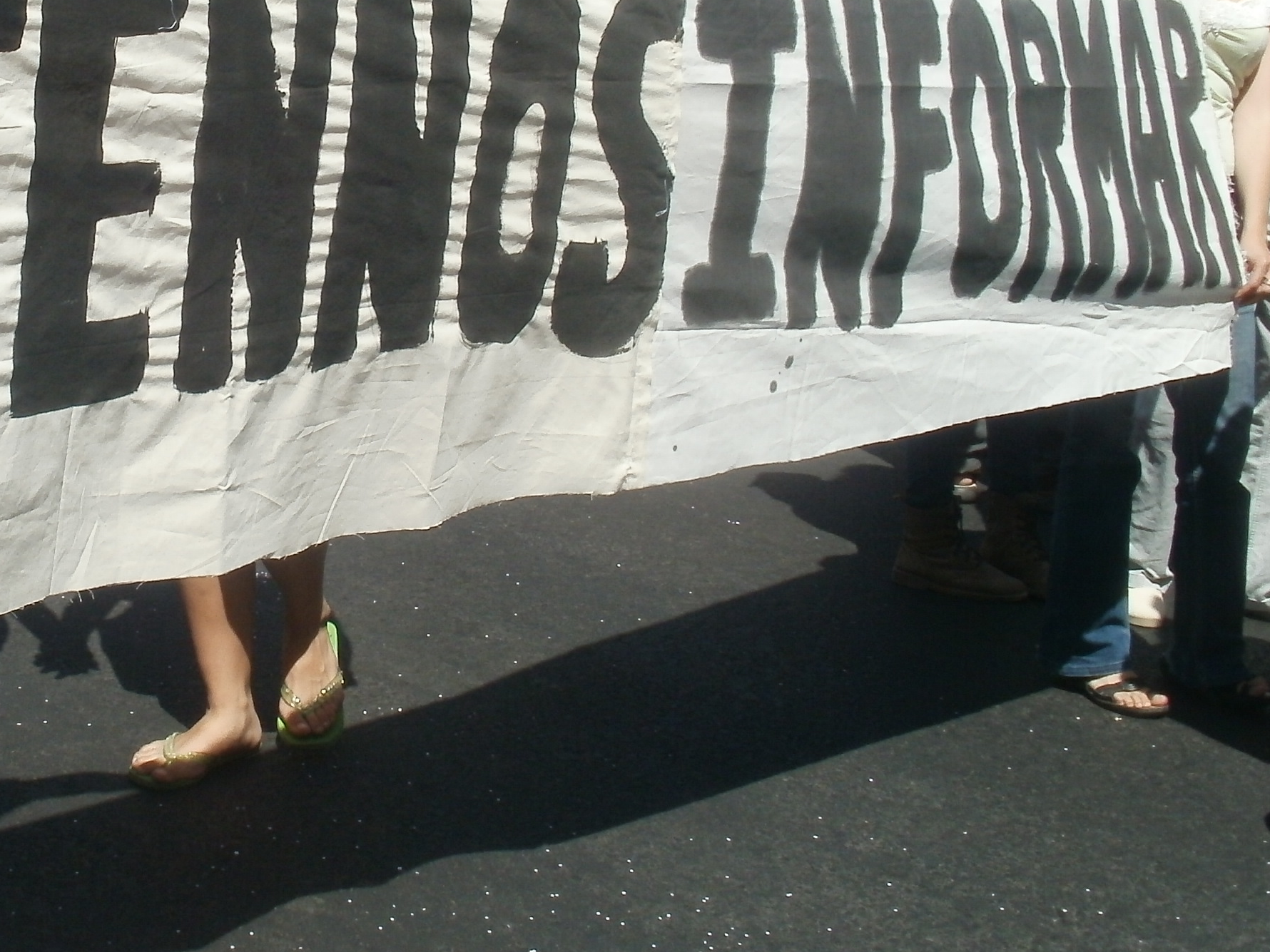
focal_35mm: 66
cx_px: 215
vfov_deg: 22.1
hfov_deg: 28.6
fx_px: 2421
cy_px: 252
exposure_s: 1/500
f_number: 5.6
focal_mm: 6.3
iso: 100
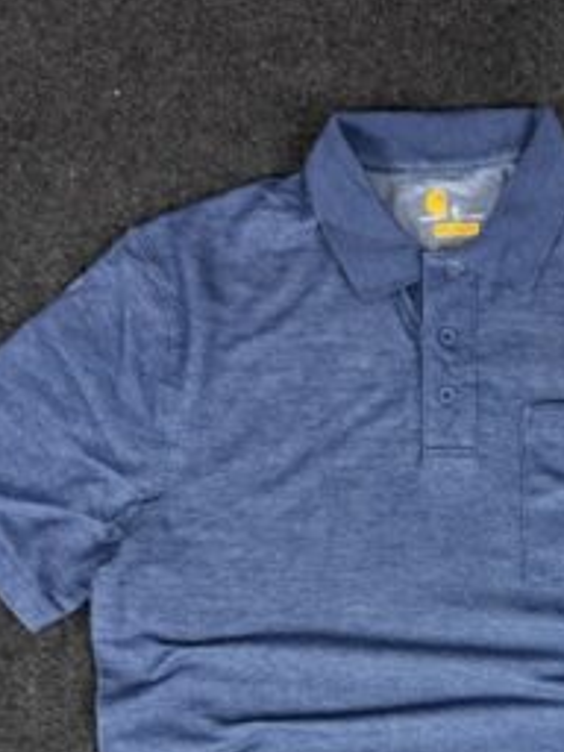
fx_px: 1086
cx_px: 464
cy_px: 642
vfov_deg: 36.4
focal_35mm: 50
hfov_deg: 28.4
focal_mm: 6.76
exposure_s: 1/100
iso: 200
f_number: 1.78
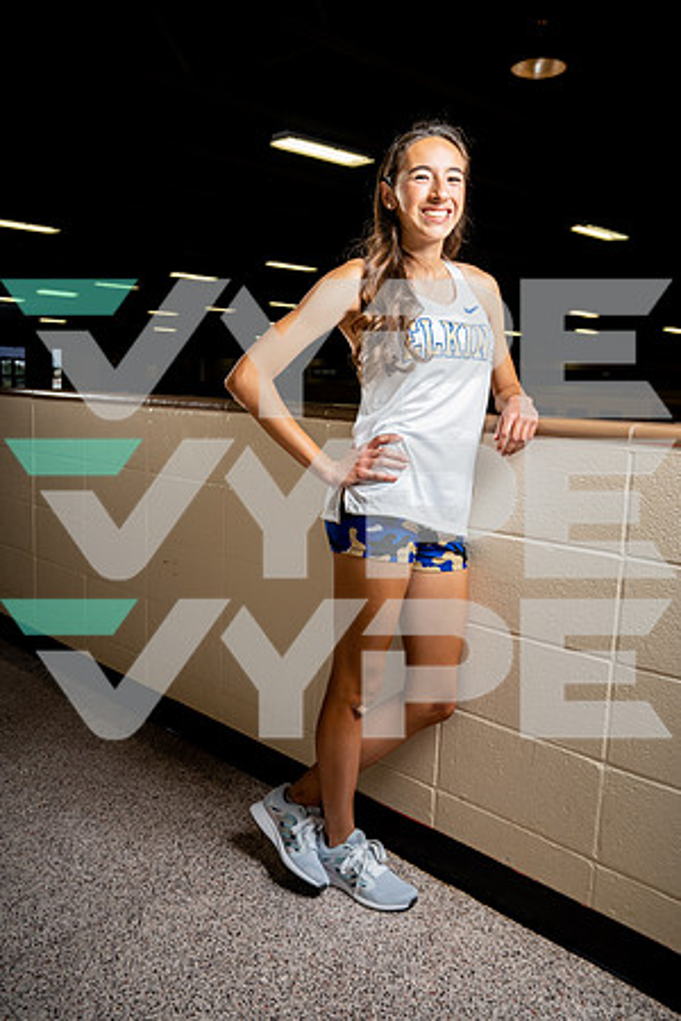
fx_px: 851
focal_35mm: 30
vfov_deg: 61.9
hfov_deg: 43.6
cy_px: 510
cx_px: 340
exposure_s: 1/250
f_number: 5.6
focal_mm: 30
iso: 320
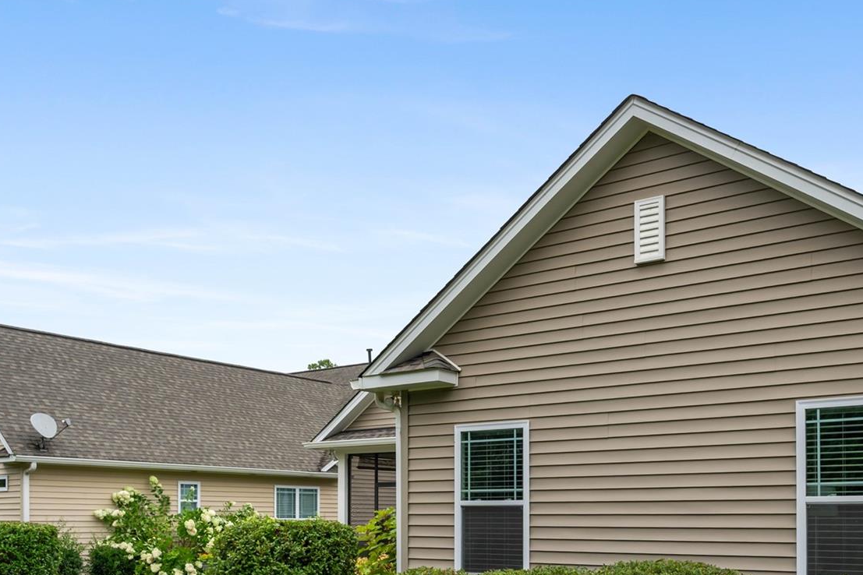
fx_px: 887
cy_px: 487
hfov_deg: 51.3
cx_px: 540
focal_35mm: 37
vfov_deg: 34.5
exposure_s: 1/125
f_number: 7.1
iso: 100
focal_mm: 20
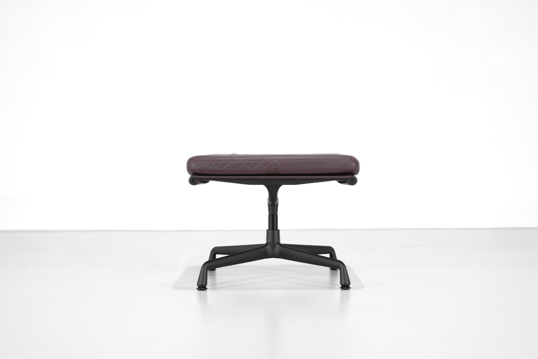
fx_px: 792
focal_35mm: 53
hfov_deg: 37.5
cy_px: 180
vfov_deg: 25.5
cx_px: 269
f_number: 5.6
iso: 800
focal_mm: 35
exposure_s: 1/50
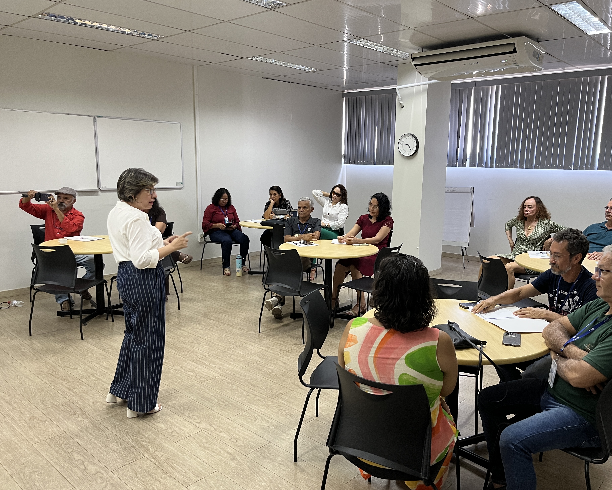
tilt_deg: -8.9
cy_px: 250
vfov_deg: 51.5
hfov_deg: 62.1
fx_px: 507
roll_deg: -1.2
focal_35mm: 28
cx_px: 333
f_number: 1.6
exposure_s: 1/60
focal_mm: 5.1
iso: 200
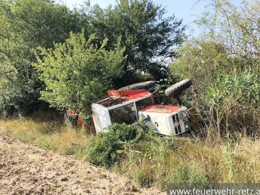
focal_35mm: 30
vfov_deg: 46.8
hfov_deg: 60.0
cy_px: 100
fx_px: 225
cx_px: 132
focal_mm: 4.15
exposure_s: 1/686
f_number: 2.2
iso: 25
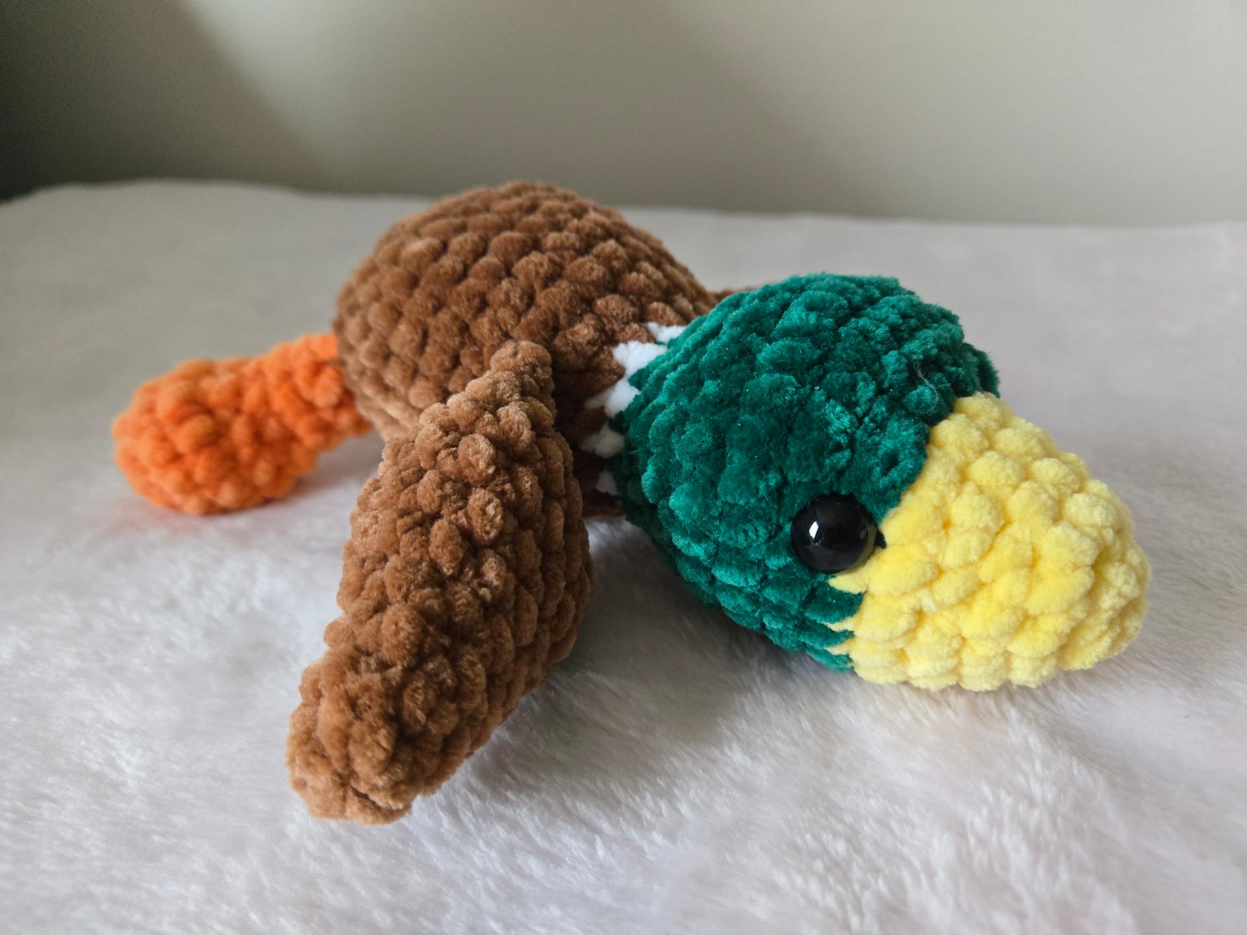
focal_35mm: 23
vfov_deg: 58.9
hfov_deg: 73.9
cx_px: 624
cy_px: 468
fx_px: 829
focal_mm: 5.4
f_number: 1.8
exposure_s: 1/120
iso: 1000
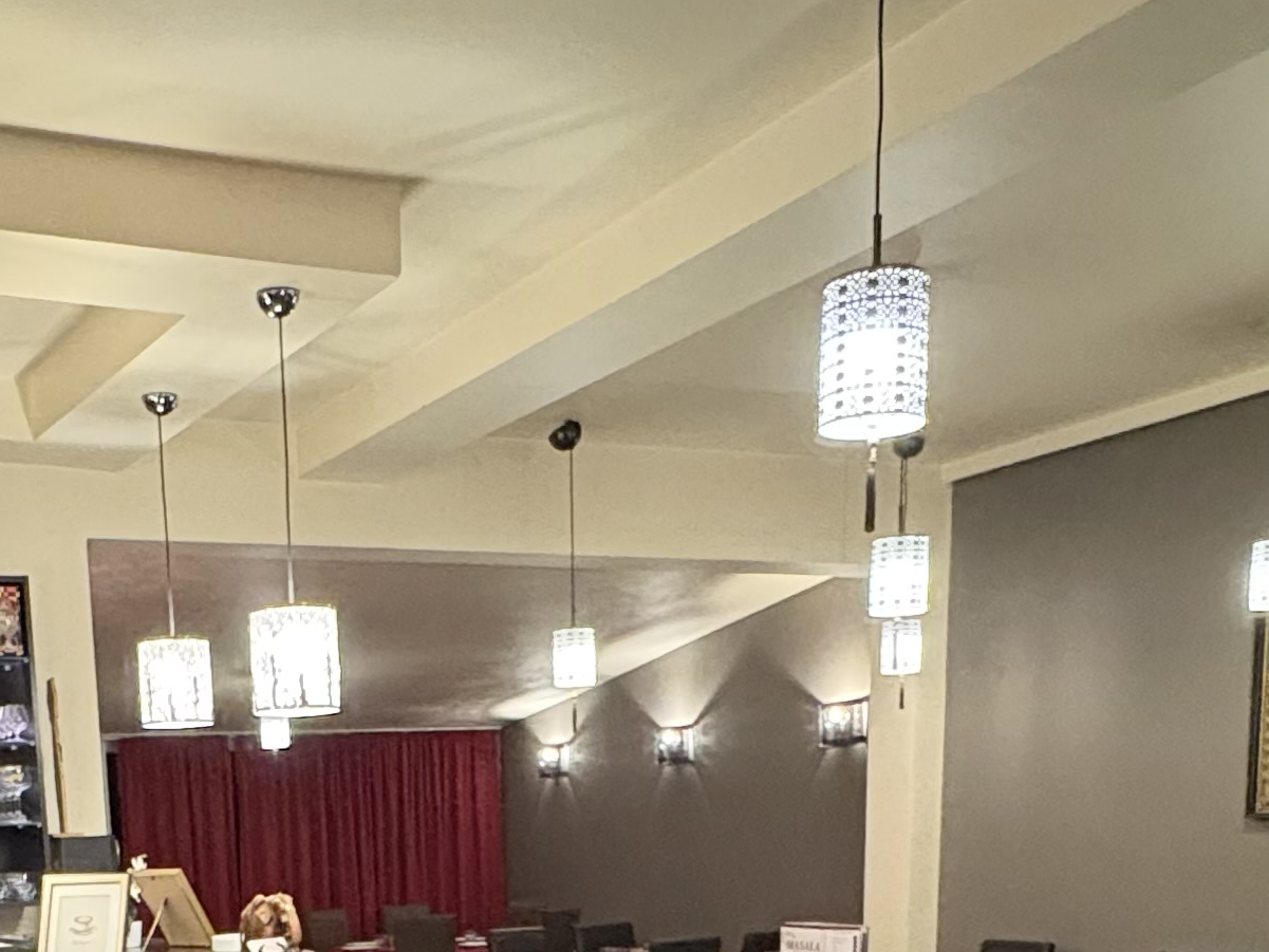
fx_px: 1723
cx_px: 350
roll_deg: +2.6
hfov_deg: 39.6
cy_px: 1212
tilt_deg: -11.3
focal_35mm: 47
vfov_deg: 26.5
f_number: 2.2
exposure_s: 1/25
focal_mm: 2.22
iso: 1250
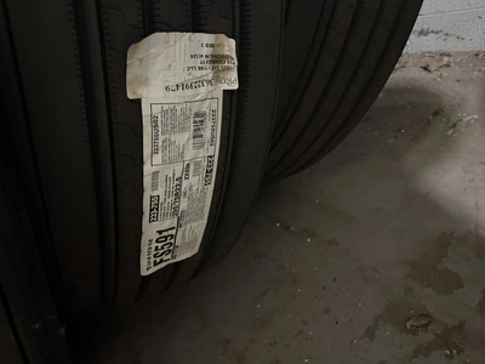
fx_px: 336
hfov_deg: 71.6
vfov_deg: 56.8
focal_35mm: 24
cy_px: 182
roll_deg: +34.1
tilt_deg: -33.8
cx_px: 242
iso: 1600
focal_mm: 6.76
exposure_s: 1/30
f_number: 1.78
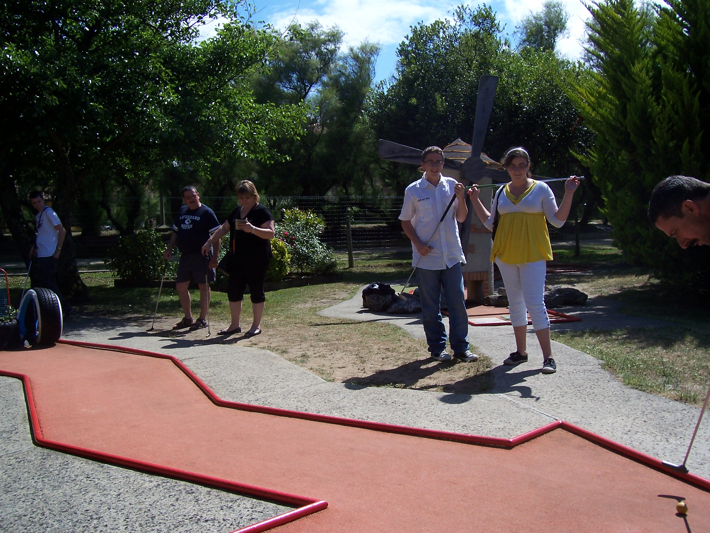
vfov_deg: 41.8
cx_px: 355
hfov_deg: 54.0
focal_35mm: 34
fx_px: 697
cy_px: 266
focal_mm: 5.6
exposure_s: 1/500
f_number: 5.6
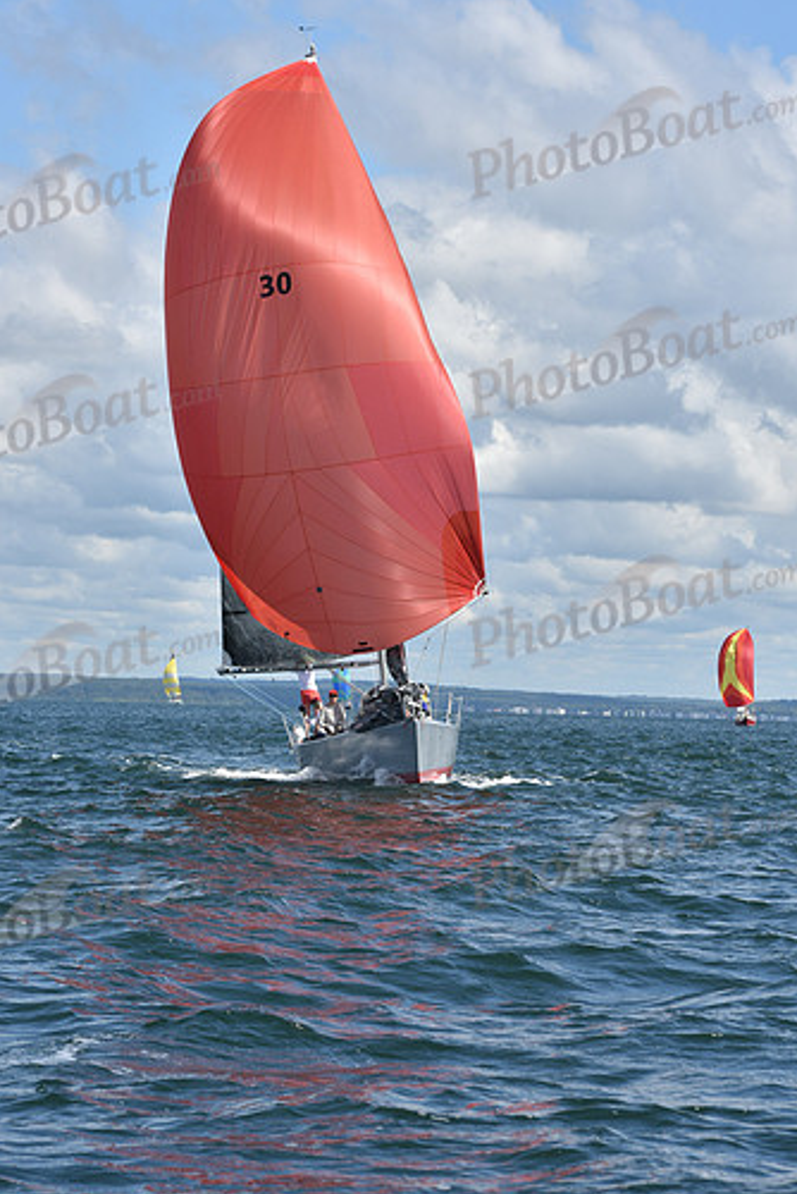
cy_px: 516
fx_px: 3847
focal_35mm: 116
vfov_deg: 17.6
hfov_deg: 11.8
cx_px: 345
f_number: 7.1
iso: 250
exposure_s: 1/1250
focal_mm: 100
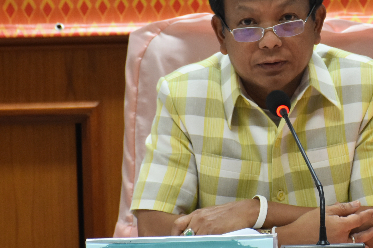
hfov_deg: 5.1
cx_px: 311
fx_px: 4196
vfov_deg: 3.4
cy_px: 83
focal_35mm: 405
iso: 1100
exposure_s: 1/60
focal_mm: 112
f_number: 5.6
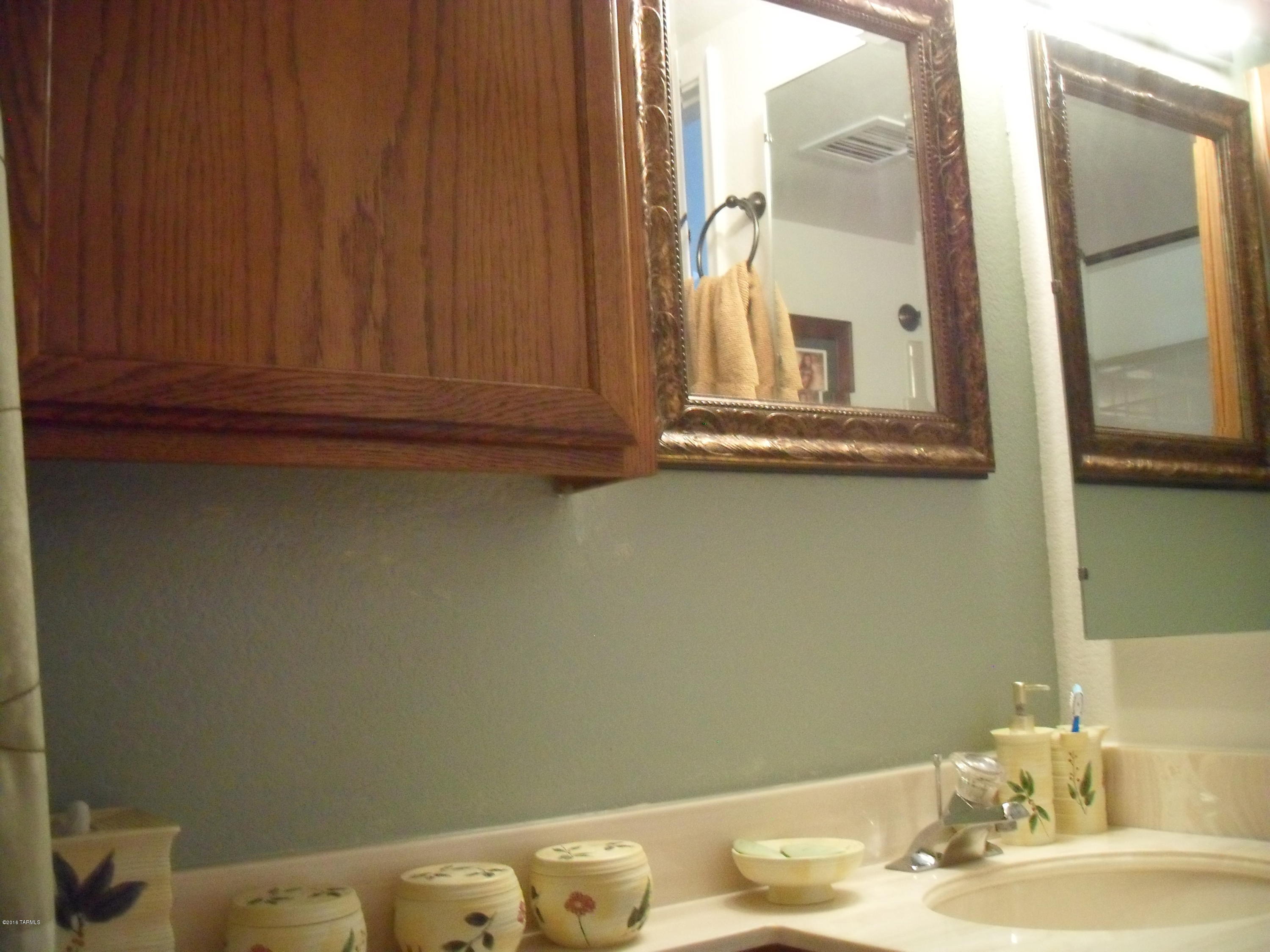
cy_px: 476
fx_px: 1284
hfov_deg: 52.6
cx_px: 635
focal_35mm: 35
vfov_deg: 40.7
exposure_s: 1/30
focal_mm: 6.2
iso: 480
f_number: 2.8
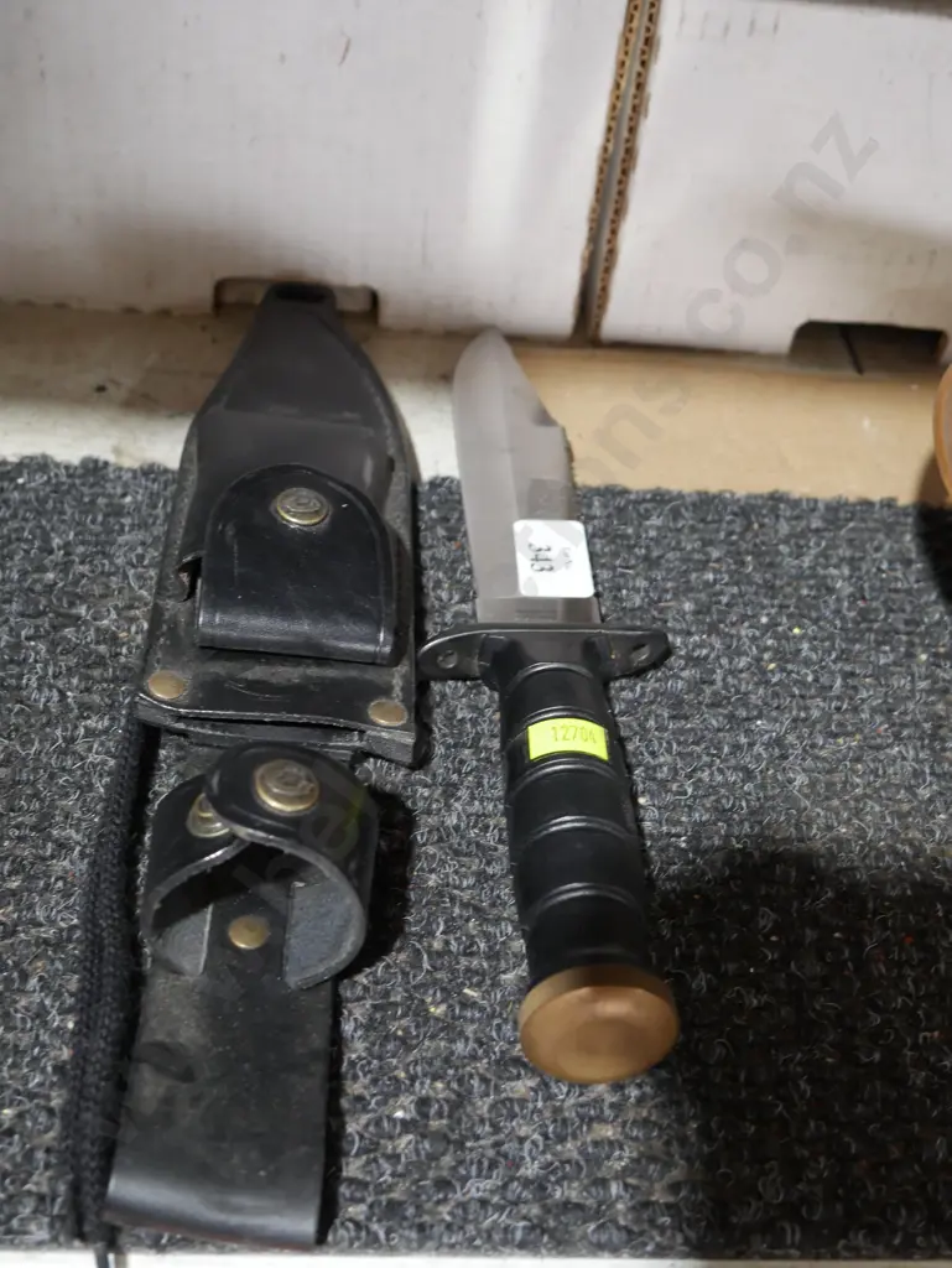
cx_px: 476
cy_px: 634
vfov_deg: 44.8
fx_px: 1539
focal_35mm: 42
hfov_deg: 34.4
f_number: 4.6
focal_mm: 21
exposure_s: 1/60
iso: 1250
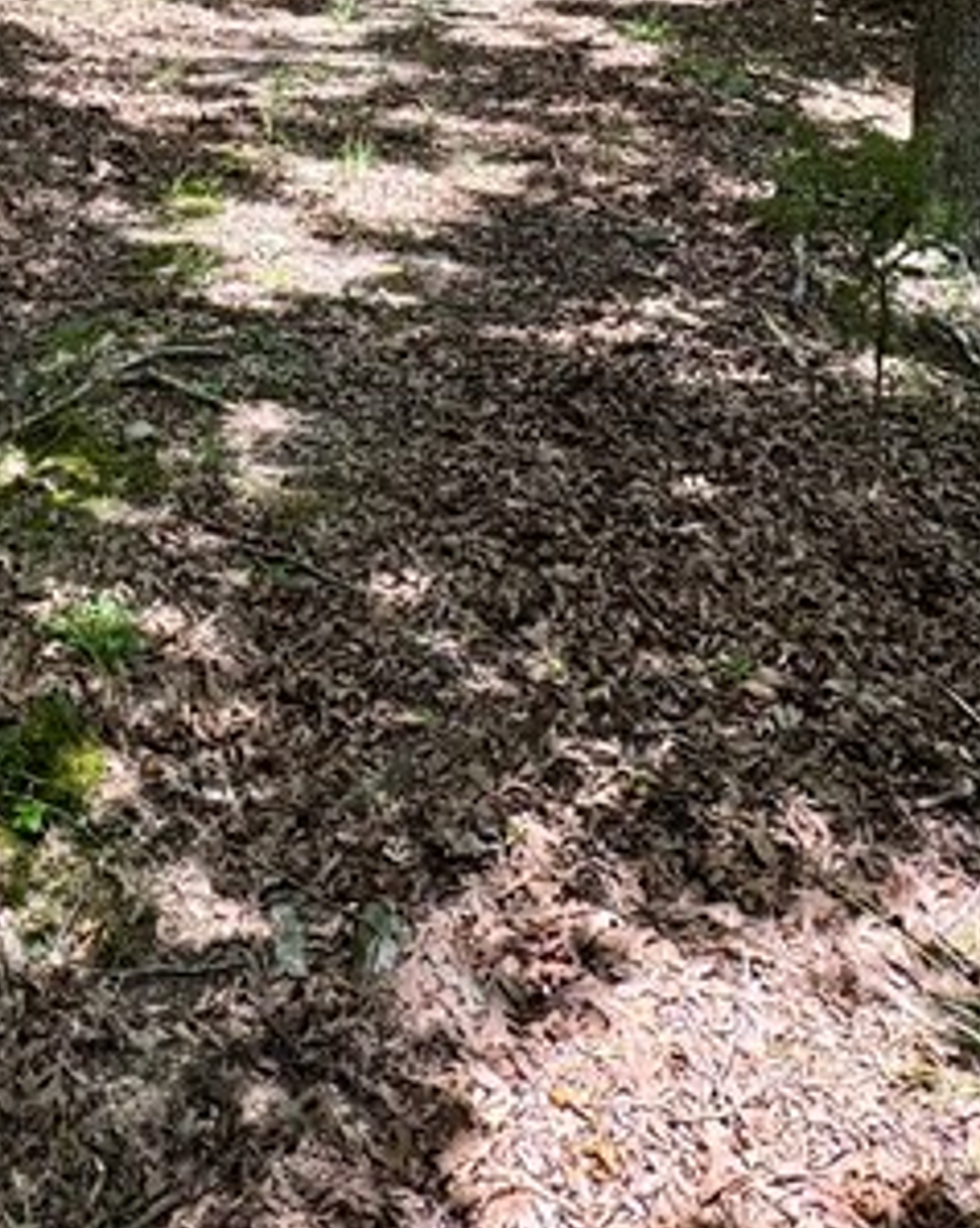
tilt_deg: -3.4
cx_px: 222
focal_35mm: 47
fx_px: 1706
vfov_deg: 34.9
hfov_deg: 31.4
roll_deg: -2.1
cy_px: -66
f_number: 2.2
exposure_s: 1/204
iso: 40
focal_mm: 2.22
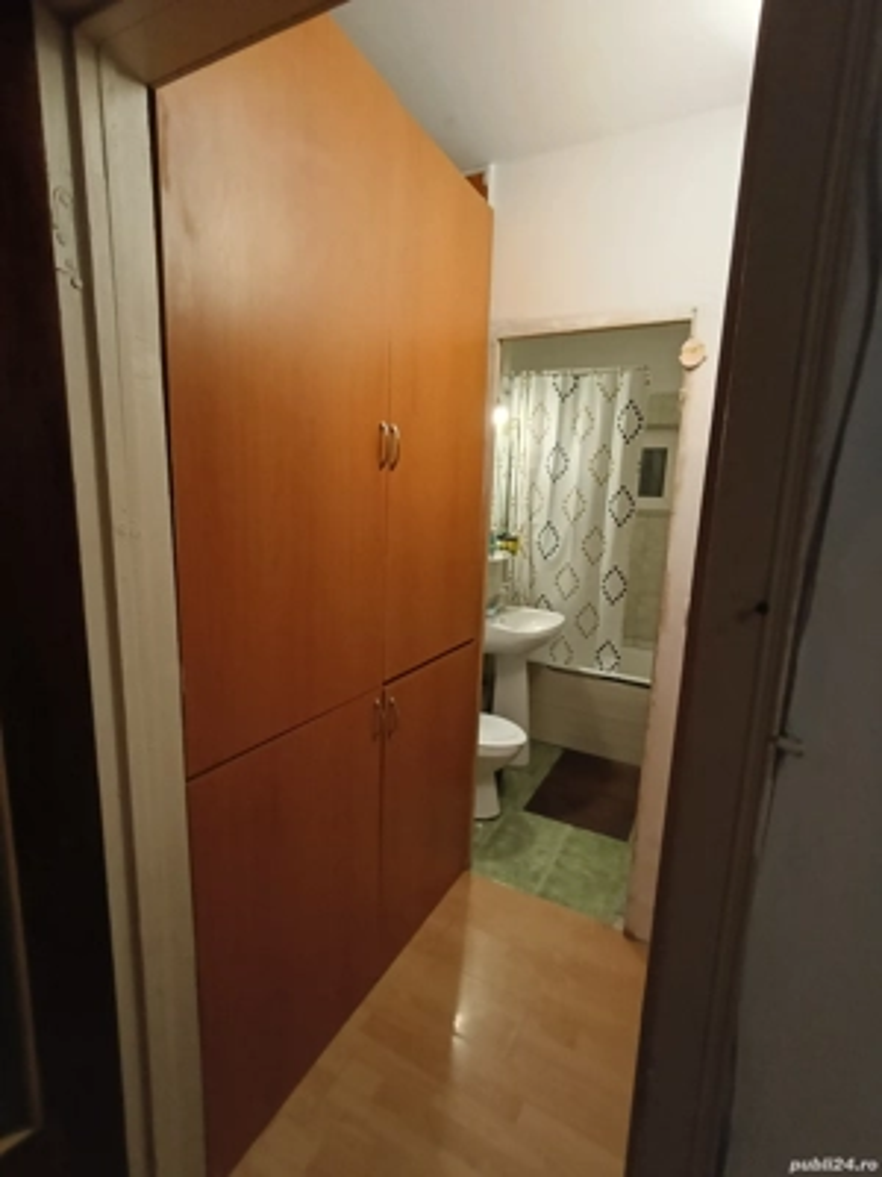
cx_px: 441
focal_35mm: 16
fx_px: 544
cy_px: 588
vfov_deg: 94.5
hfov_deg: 78.1
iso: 400
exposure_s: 1/50
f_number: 2.2
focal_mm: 1.68
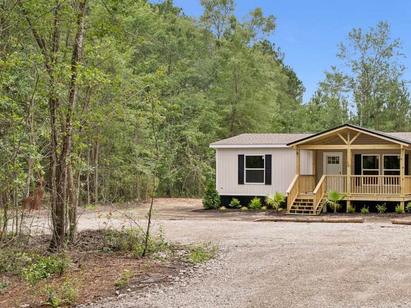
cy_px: 156
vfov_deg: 28.0
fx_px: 617
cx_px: 352
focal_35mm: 52
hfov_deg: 35.2
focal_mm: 28
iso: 250
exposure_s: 1/500
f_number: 8
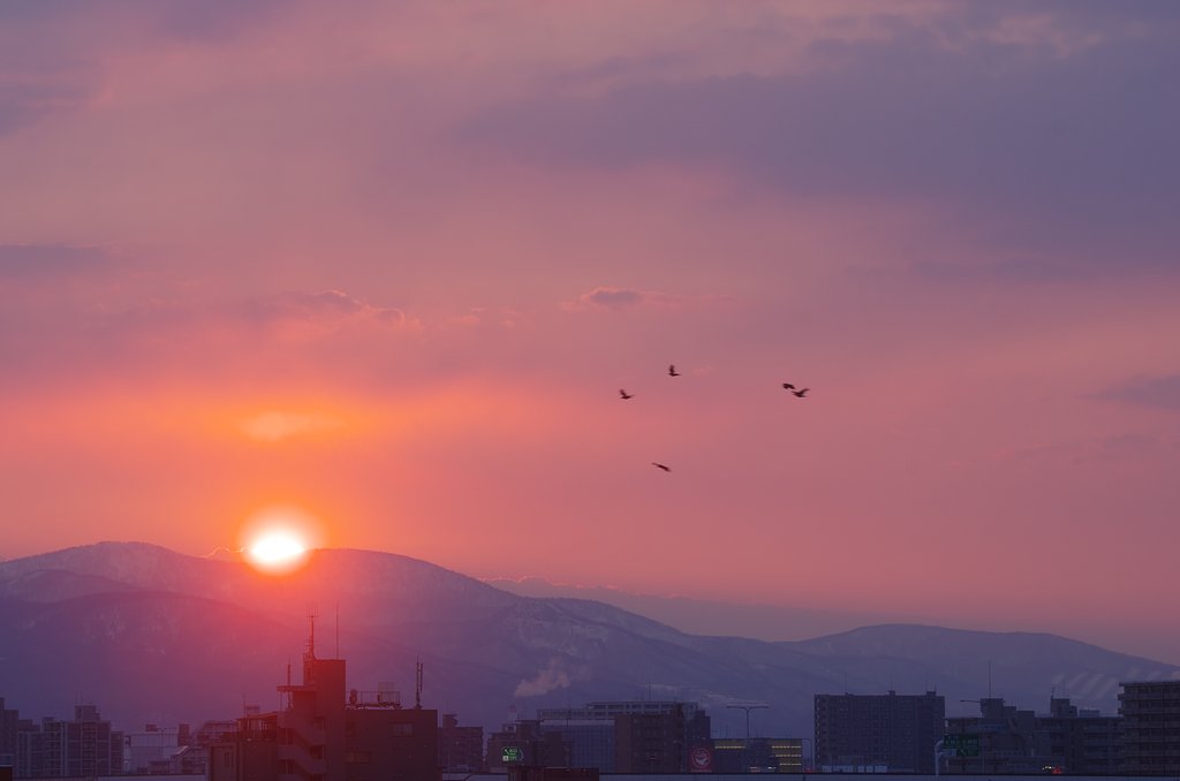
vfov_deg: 8.1
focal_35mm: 169
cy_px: 390
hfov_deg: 12.2
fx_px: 5527
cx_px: 590
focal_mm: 113
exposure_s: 1/50
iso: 200
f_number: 8
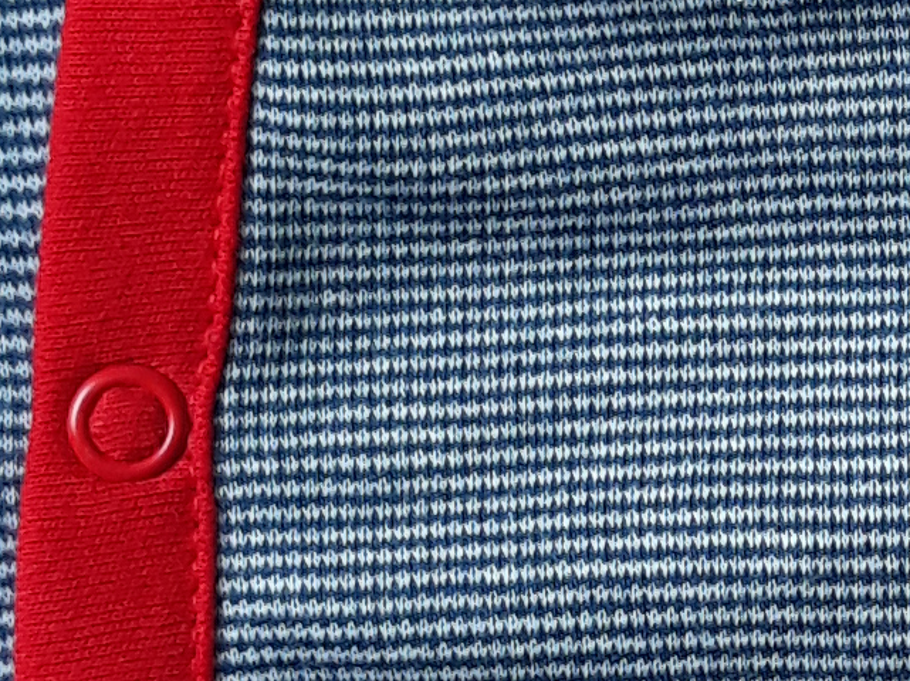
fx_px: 4572
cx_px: 1002
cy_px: 257
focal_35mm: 174
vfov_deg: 8.5
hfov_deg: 11.2
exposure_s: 1/171
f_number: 1.7
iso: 40
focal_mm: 3.71
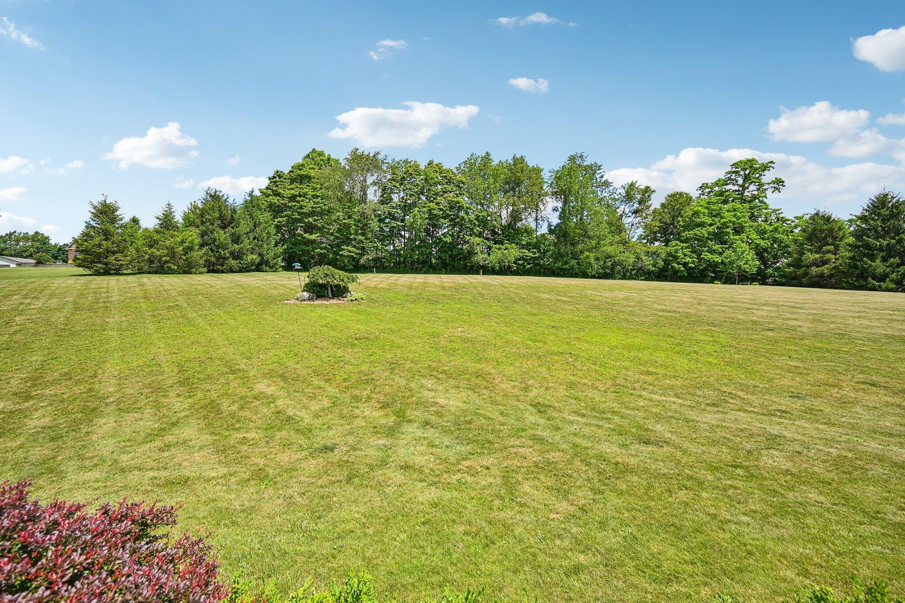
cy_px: 302
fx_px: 352
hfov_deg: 104.3
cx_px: 452
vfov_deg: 81.2
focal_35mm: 14
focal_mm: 14
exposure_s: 1/2000
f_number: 4
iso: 400
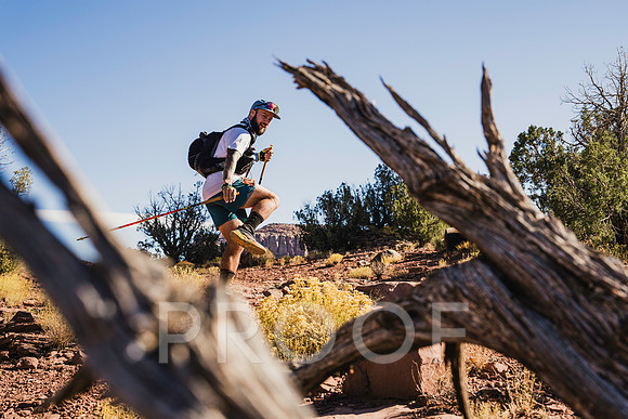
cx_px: 371
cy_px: 232
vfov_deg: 26.9
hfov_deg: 39.4
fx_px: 874
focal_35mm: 50
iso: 100
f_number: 5.6
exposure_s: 1/500
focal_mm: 42
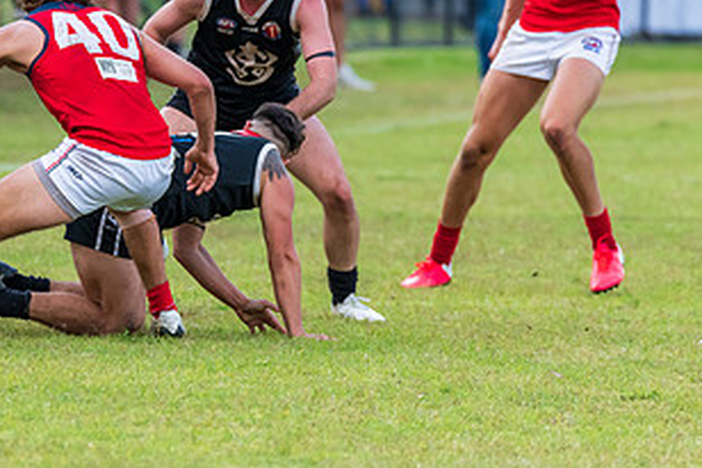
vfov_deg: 1.8
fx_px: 14695
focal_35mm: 754
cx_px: 185
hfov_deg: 2.7
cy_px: 99
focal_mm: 400
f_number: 6
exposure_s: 1/1250
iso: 1000
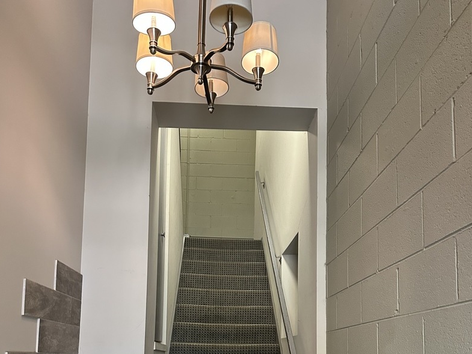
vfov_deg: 40.0
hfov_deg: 55.3
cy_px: 315
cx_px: 230
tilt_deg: +3.8
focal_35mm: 33
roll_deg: +0.1
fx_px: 450
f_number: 1.78
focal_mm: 6.86
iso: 640
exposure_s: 1/60
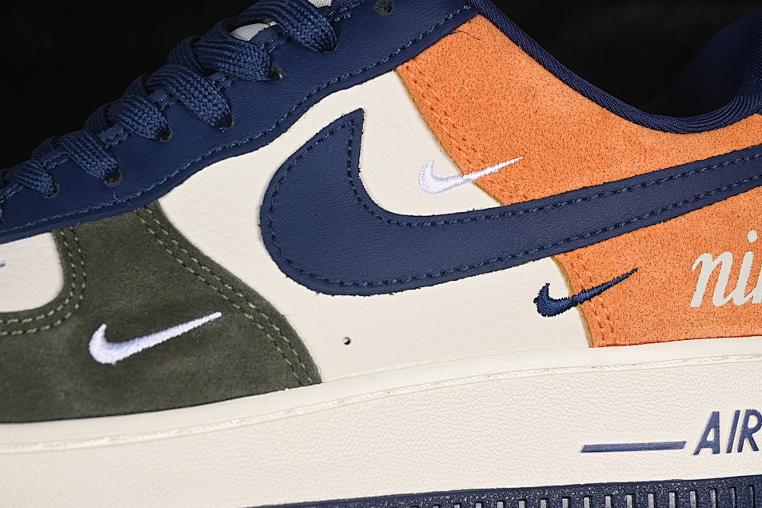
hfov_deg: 23.9
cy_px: 260
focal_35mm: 85
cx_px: 401
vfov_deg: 16.1
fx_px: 1799
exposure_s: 1/80
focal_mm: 50
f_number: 7.1
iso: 160
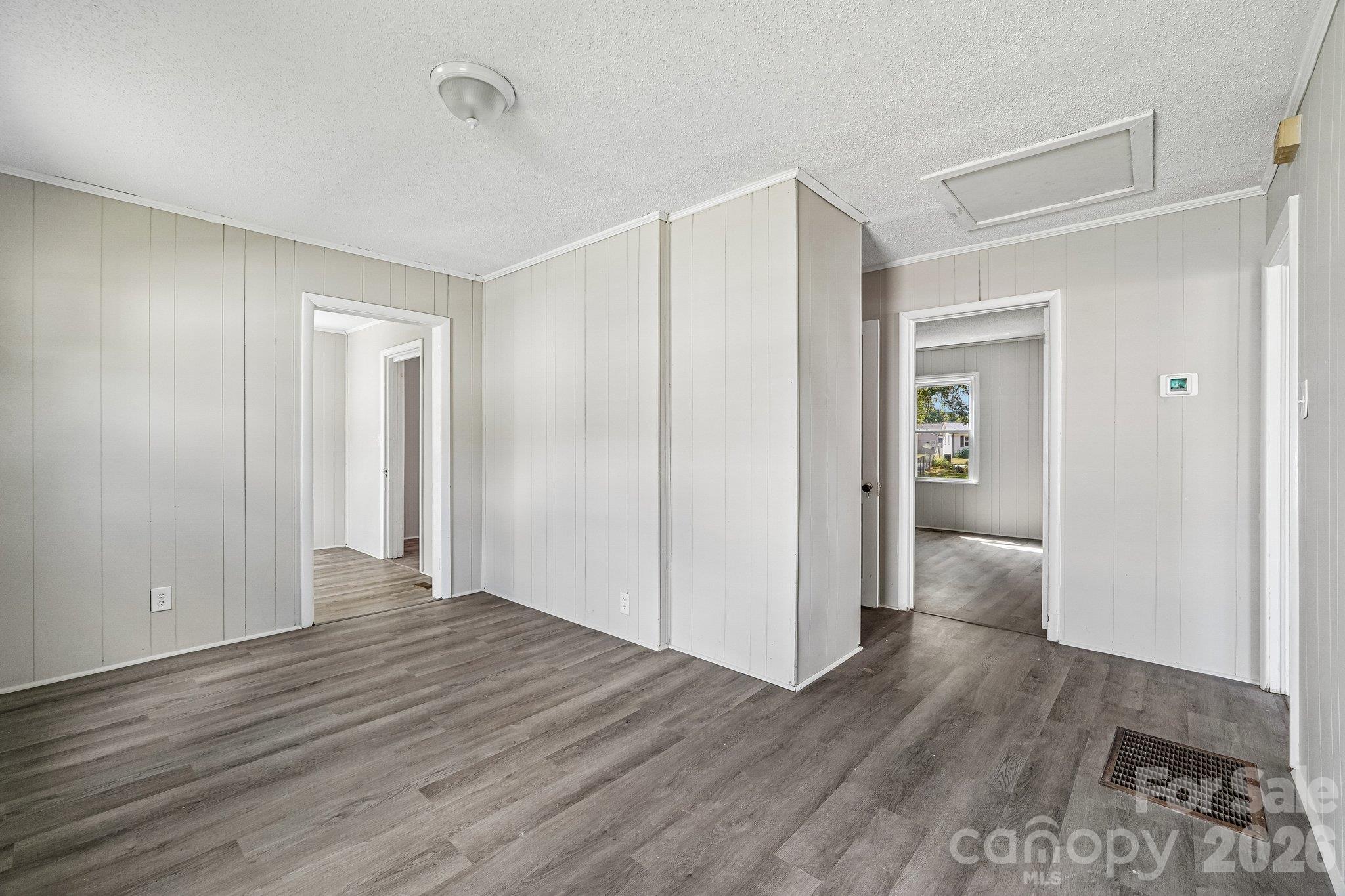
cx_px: 672
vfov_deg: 77.3
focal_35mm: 15
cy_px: 448
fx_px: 560
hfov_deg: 100.4
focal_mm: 10
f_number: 8
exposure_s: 1/10
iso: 400
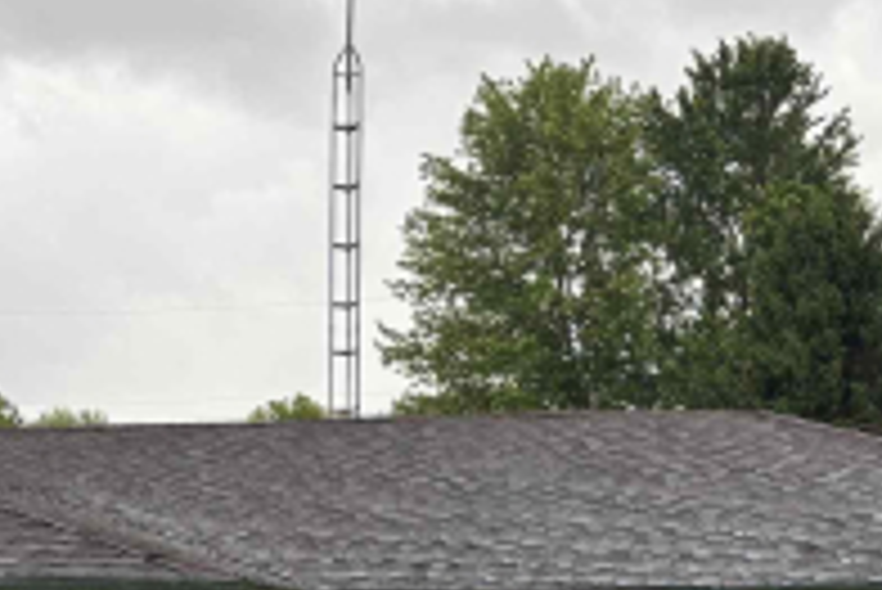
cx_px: 115
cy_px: 689
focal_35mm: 92
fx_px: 2256
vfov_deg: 14.5
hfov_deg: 21.7
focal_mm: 5.96
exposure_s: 1/195
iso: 40
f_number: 1.6
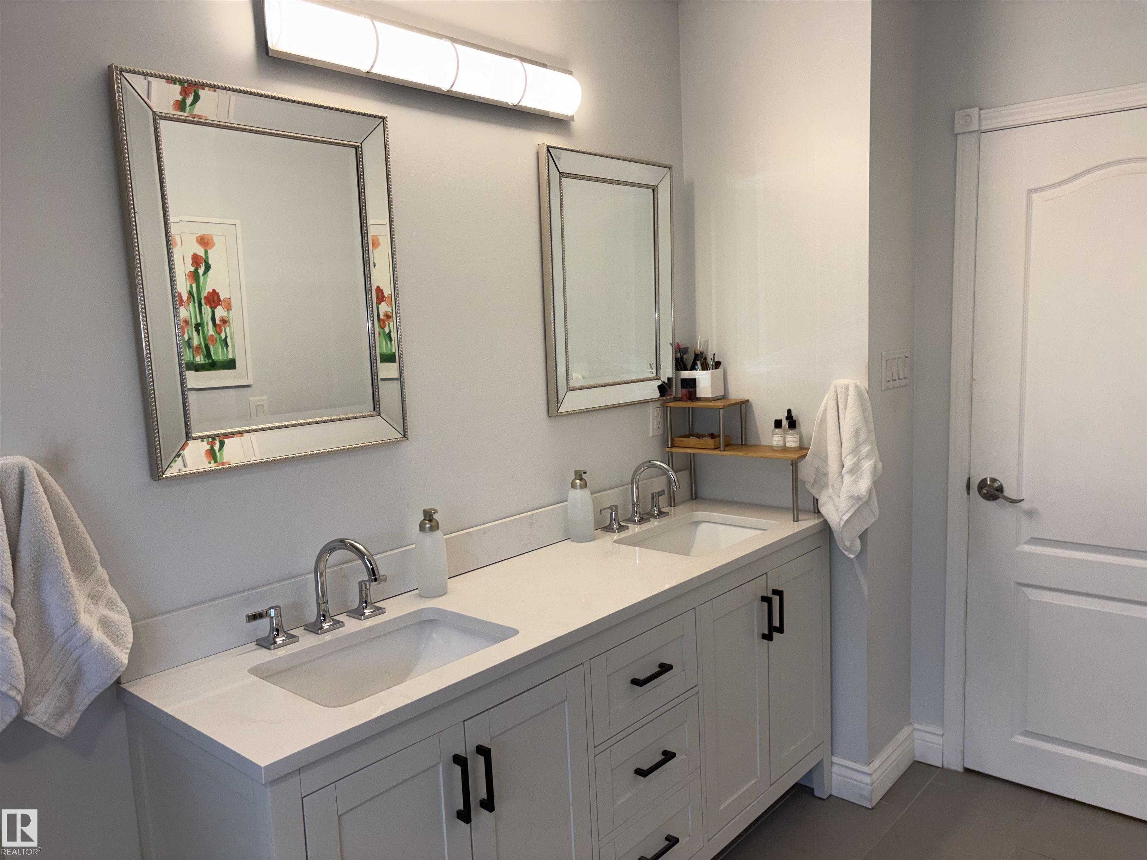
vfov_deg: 53.1
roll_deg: +2.8
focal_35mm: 26
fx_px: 862
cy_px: 430
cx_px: 574
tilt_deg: -7.3
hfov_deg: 67.3
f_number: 1.6
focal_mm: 5.96
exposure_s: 1/222
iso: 100
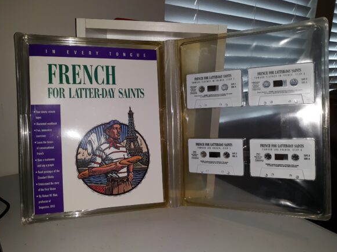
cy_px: 125
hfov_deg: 61.7
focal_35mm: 29
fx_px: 282
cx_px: 169
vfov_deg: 48.2
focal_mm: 3.7
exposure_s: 1/120
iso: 64
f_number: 1.7
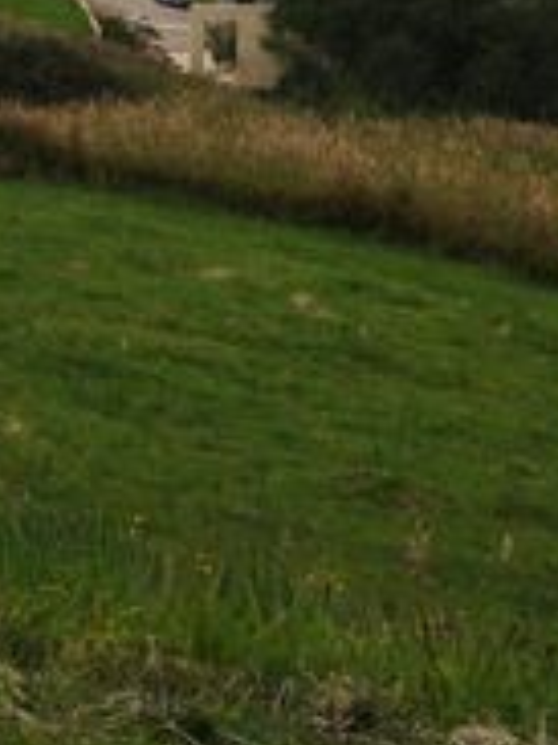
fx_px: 4626
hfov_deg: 6.9
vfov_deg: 9.0
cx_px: 196
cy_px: -348
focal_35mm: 215
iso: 50
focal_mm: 7.1
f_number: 1.9
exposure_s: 1/881
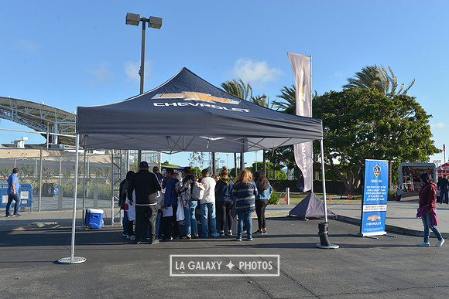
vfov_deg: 41.1
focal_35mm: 32
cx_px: 224
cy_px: 150
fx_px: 399
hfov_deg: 58.7
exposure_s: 1/320
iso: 250
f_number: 9
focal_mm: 32
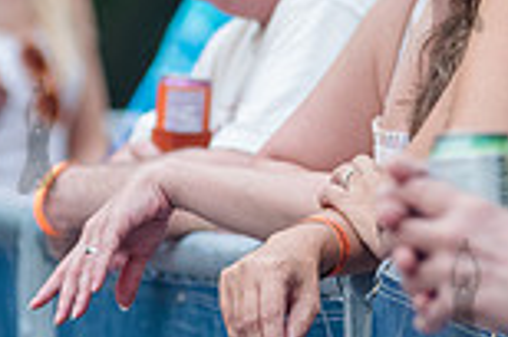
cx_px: 462
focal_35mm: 642
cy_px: -25
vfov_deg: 2.1
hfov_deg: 3.2
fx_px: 9041
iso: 2000
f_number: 4
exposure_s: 1/250
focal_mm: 170
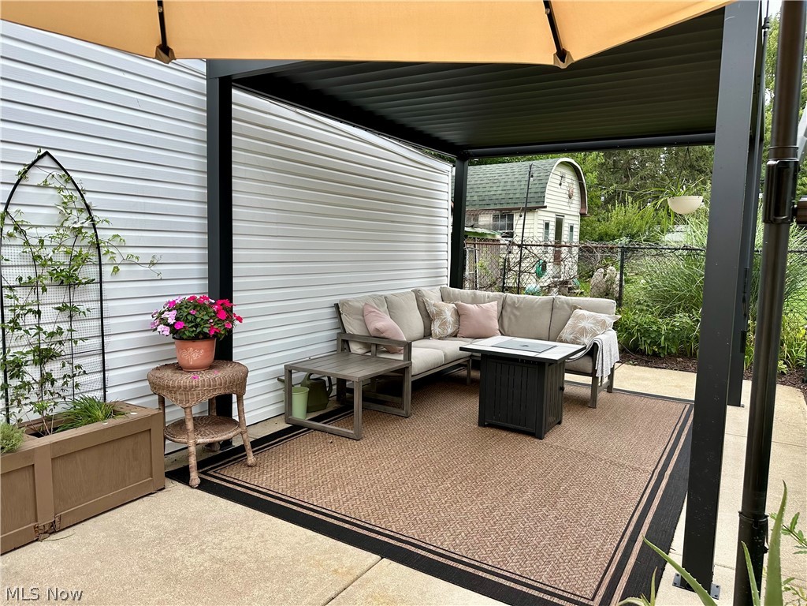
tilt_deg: -6.1
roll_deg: -0.8
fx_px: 560
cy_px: 303
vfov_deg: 56.8
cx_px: 404
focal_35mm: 24
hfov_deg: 71.6
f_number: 1.78
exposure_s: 1/797
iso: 80
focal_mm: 6.86
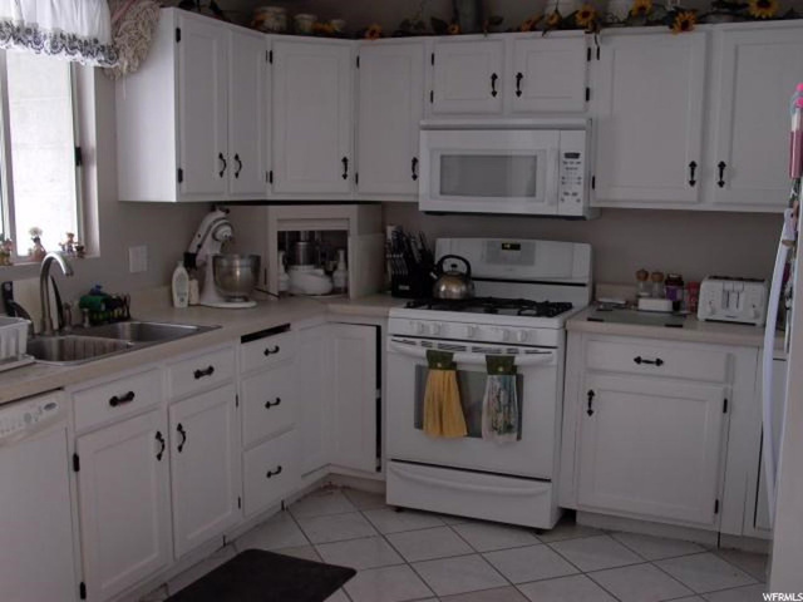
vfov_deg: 37.7
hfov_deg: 49.0
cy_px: 301
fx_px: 881
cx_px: 402
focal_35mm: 38
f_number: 2.13
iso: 100
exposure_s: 1/34
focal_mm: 8.19
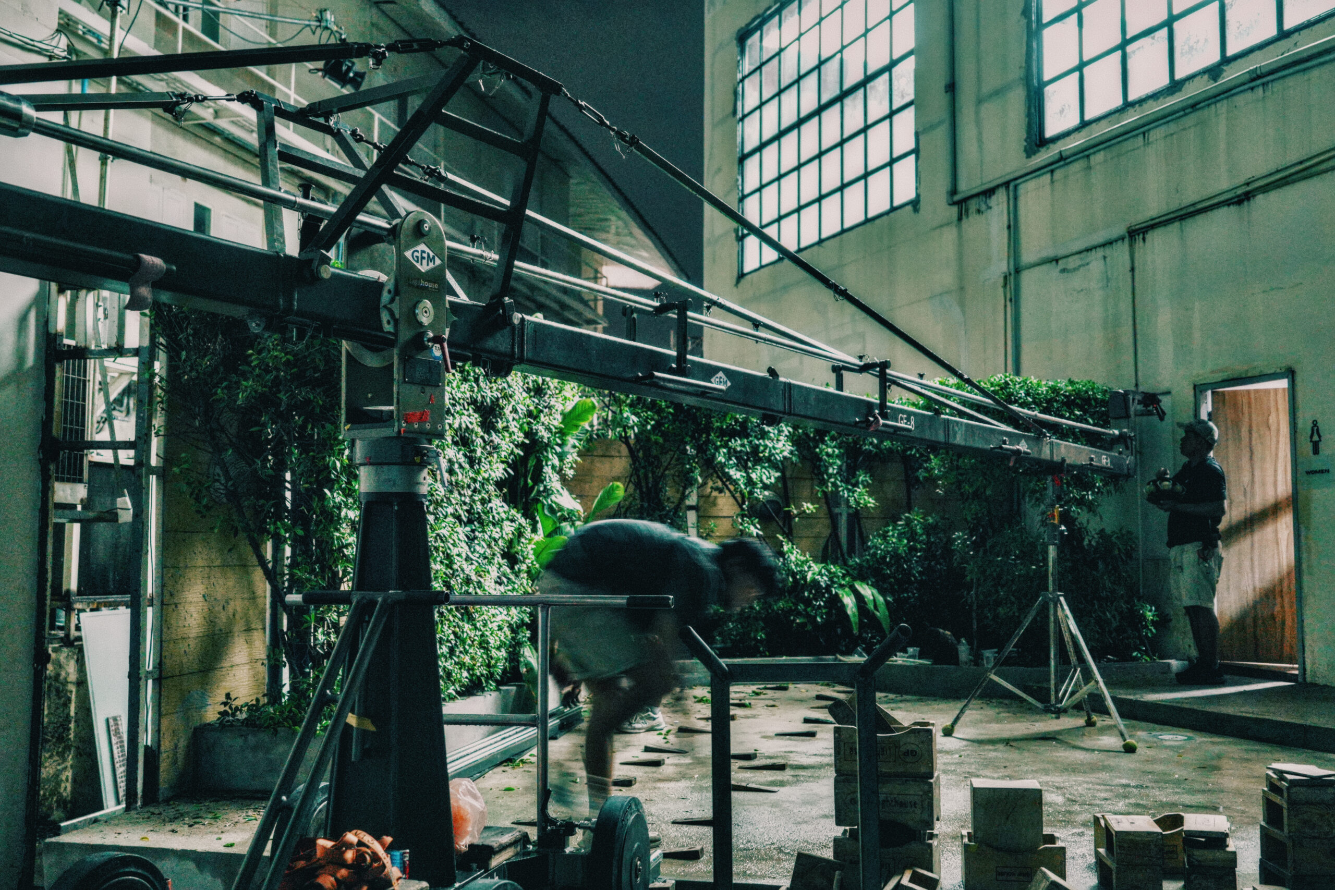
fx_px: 1335
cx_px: 668
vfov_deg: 36.9
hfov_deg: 53.1
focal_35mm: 36
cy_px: 445
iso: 1600
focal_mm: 24
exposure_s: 1/15
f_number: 2.8
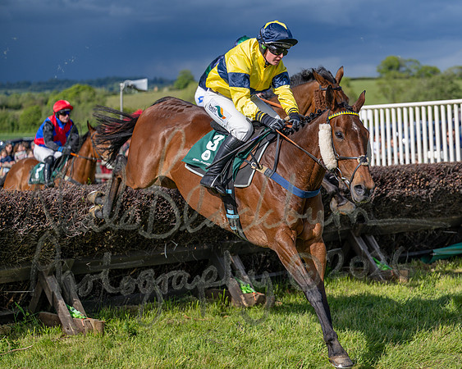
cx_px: 297
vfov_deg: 17.9
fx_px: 1170
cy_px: 169
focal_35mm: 86
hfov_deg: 22.3
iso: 100
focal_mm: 70
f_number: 2.8
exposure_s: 1/2000
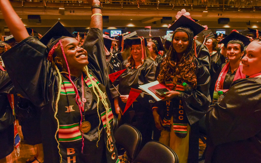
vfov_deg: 36.3
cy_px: 83
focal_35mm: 35
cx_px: 131
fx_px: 249
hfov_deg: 55.3
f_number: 6.3
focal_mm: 29
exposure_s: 1/60
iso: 2500
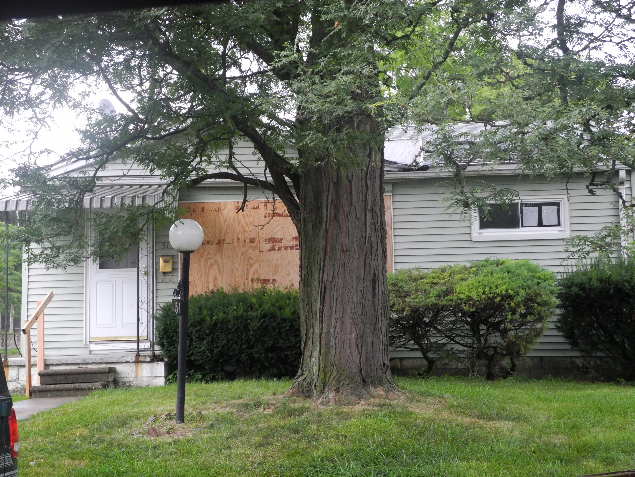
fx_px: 1119
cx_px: 318
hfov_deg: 31.7
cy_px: 238
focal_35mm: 61
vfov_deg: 24.0
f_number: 3.5
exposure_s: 1/250
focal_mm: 13
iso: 400
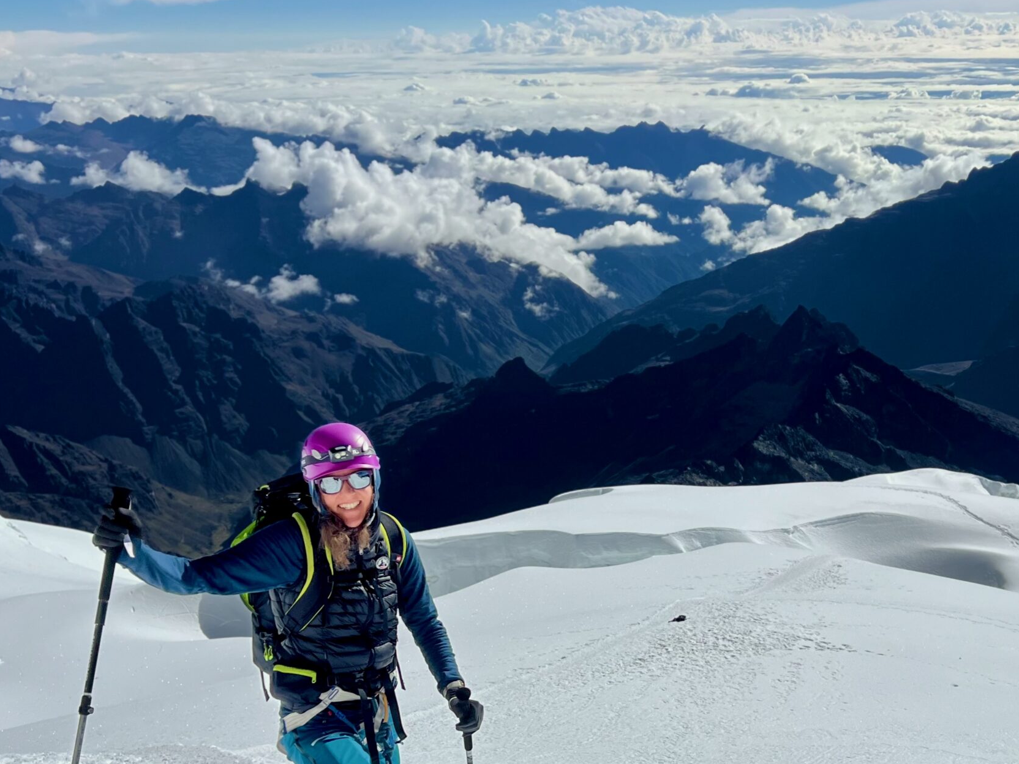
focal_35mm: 40
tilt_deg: -23.8
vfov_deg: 35.2
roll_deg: -2.7
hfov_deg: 46.0
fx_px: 1177
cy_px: 575
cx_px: 685
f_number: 1.5
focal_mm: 5.7
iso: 40
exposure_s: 1/16393
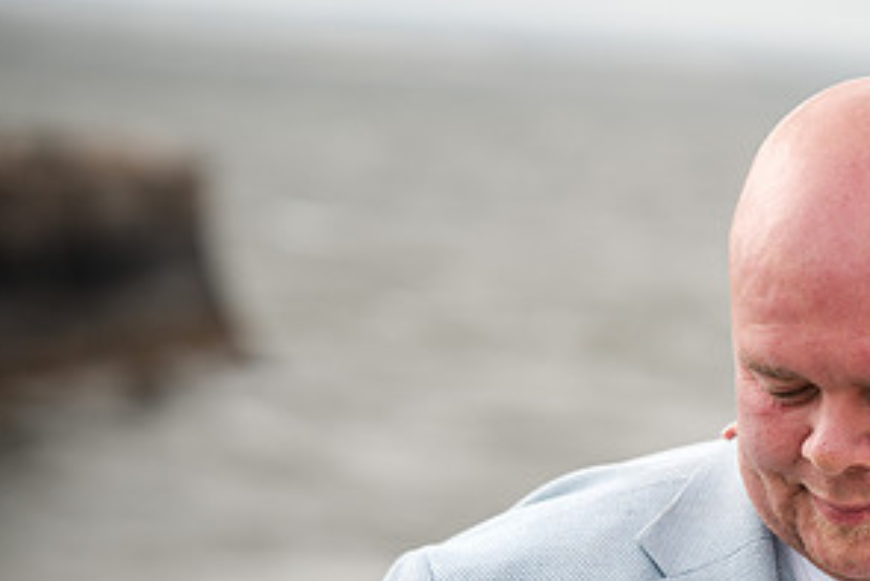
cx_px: 811
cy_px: 494
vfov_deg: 8.2
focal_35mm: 167
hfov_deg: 12.2
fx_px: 4038
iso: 100
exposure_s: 1/1600
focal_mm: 85
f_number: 2.8
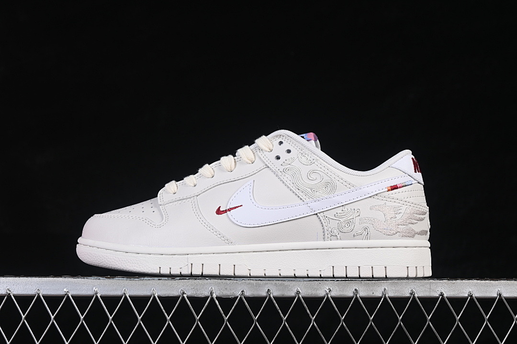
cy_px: 172
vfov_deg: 18.2
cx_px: 258
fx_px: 1077
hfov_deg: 27.0
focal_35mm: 75
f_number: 8
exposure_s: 1/80
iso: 160
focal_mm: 50
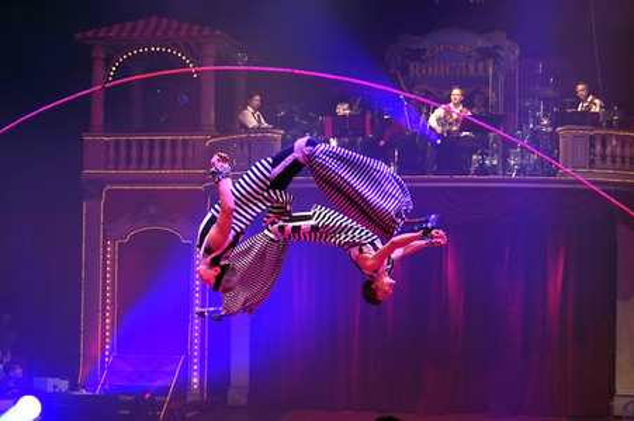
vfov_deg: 26.4
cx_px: 317
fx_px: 897
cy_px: 210
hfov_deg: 38.9
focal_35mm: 51
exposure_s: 1/500
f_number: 2.8
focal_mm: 51
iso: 1000
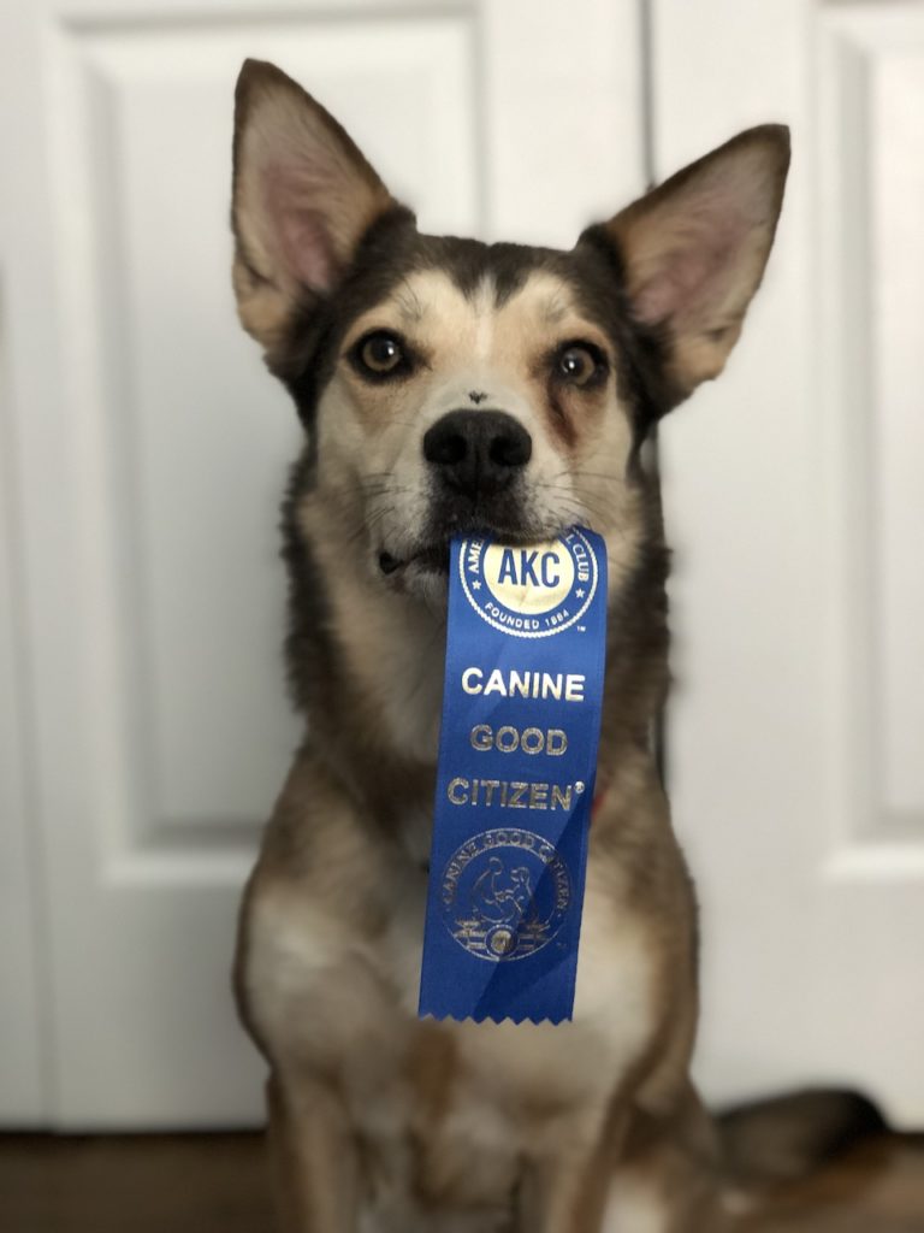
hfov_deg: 25.7
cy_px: 616
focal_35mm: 57
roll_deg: +2.5
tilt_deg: -6.8
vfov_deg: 33.8
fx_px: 2029
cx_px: 462
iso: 320
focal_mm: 6.6
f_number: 2.8
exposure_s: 1/30
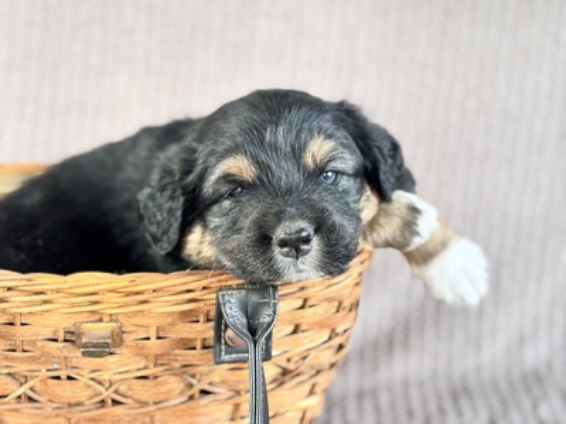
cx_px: 283
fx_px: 850
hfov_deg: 36.8
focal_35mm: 52
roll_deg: -1.5
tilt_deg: -14.7
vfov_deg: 28.0
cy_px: 212
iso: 160
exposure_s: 1/60
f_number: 1.6
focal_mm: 5.96
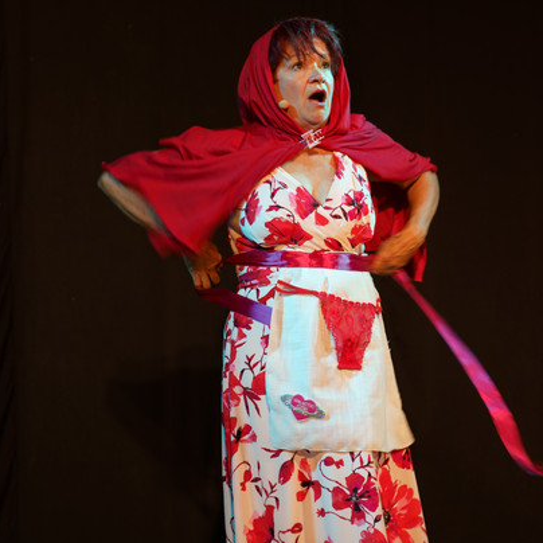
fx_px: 1579
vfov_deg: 19.5
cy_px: 212
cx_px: 240
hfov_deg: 19.5
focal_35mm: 89
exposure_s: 1/40
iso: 200
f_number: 2.8
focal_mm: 56
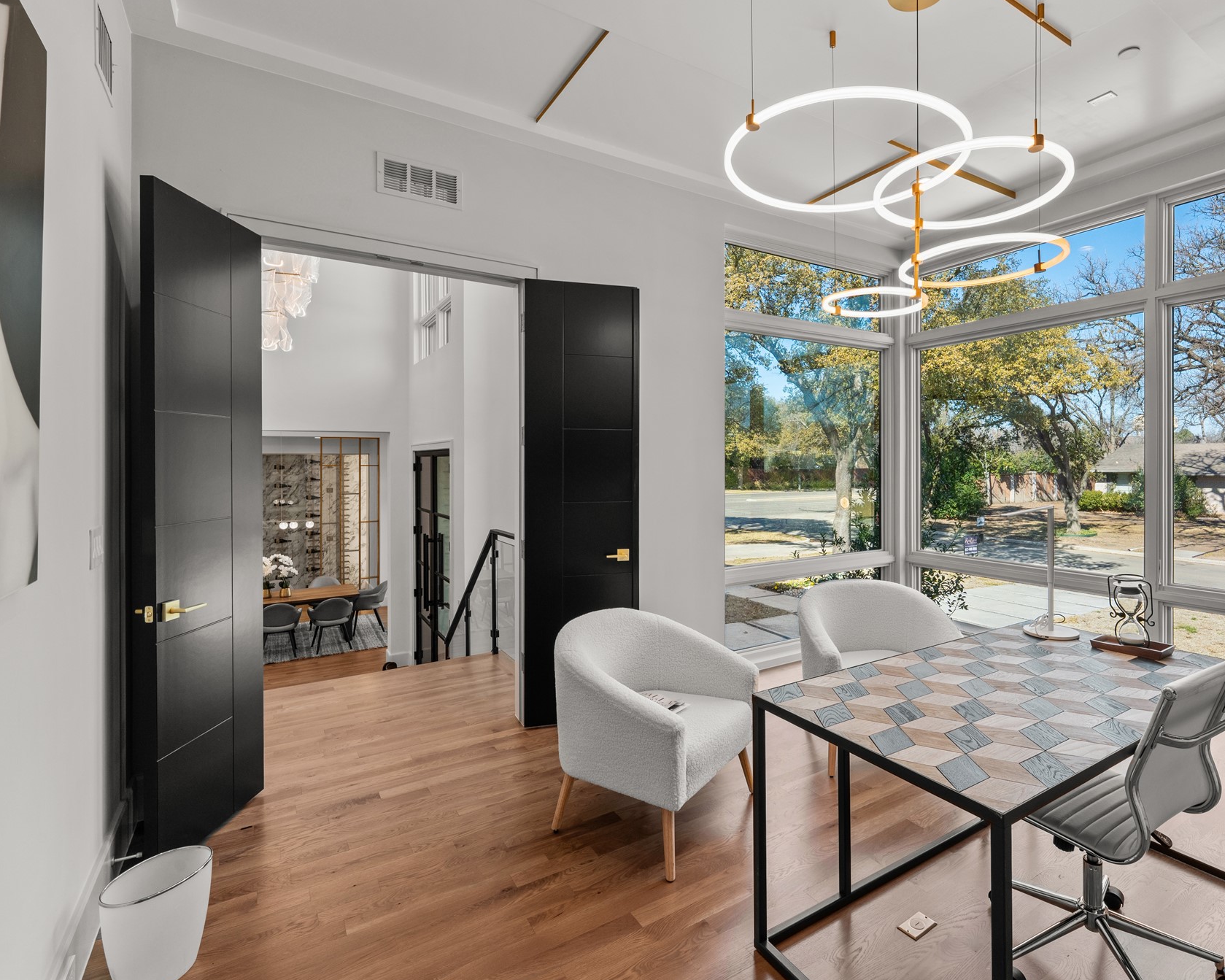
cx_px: 709
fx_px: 616
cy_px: 463
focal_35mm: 17
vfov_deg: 76.9
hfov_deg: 88.9
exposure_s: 1/13
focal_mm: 14
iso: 400
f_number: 10
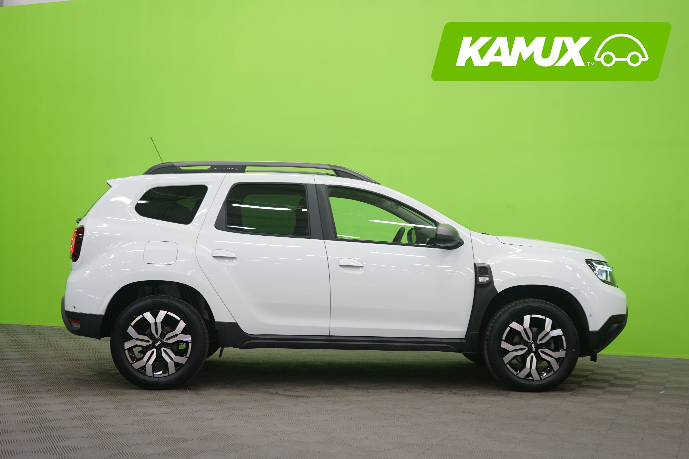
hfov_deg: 41.1
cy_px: 230
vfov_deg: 28.1
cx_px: 344
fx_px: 919
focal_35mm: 48
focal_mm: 48
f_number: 5
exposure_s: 1/8
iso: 400
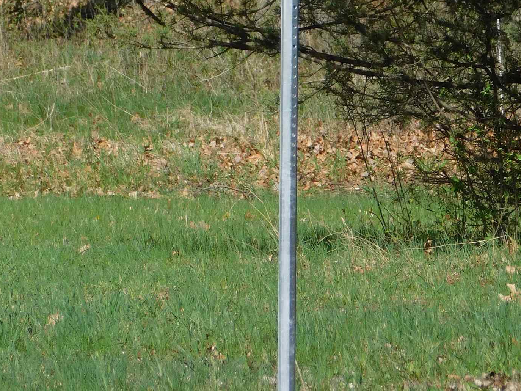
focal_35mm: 751
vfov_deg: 2.0
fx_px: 11305
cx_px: 293
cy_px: 106
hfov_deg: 2.6
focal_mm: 59.7
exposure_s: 1/500
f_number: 5.8
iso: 125
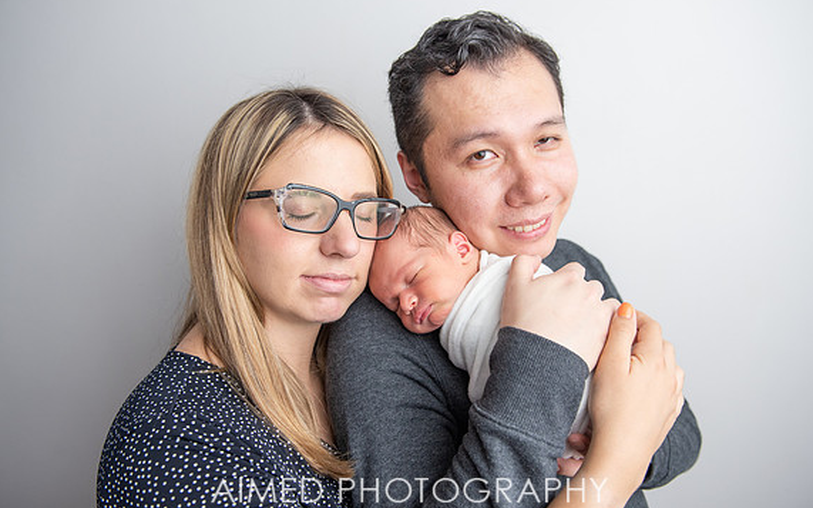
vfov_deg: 43.1
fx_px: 643
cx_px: 411
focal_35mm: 29
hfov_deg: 64.6
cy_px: 243
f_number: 3.5
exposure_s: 1/200
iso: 320
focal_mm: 28
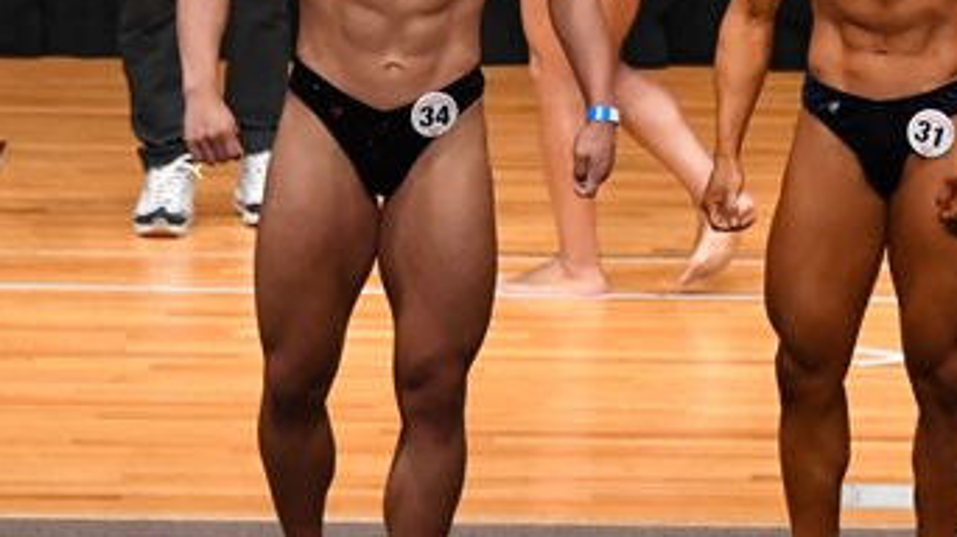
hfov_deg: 4.5
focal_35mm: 480
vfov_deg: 2.5
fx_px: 12175
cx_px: 718
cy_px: 53
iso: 4000
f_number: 5.6
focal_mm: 135
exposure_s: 1/400
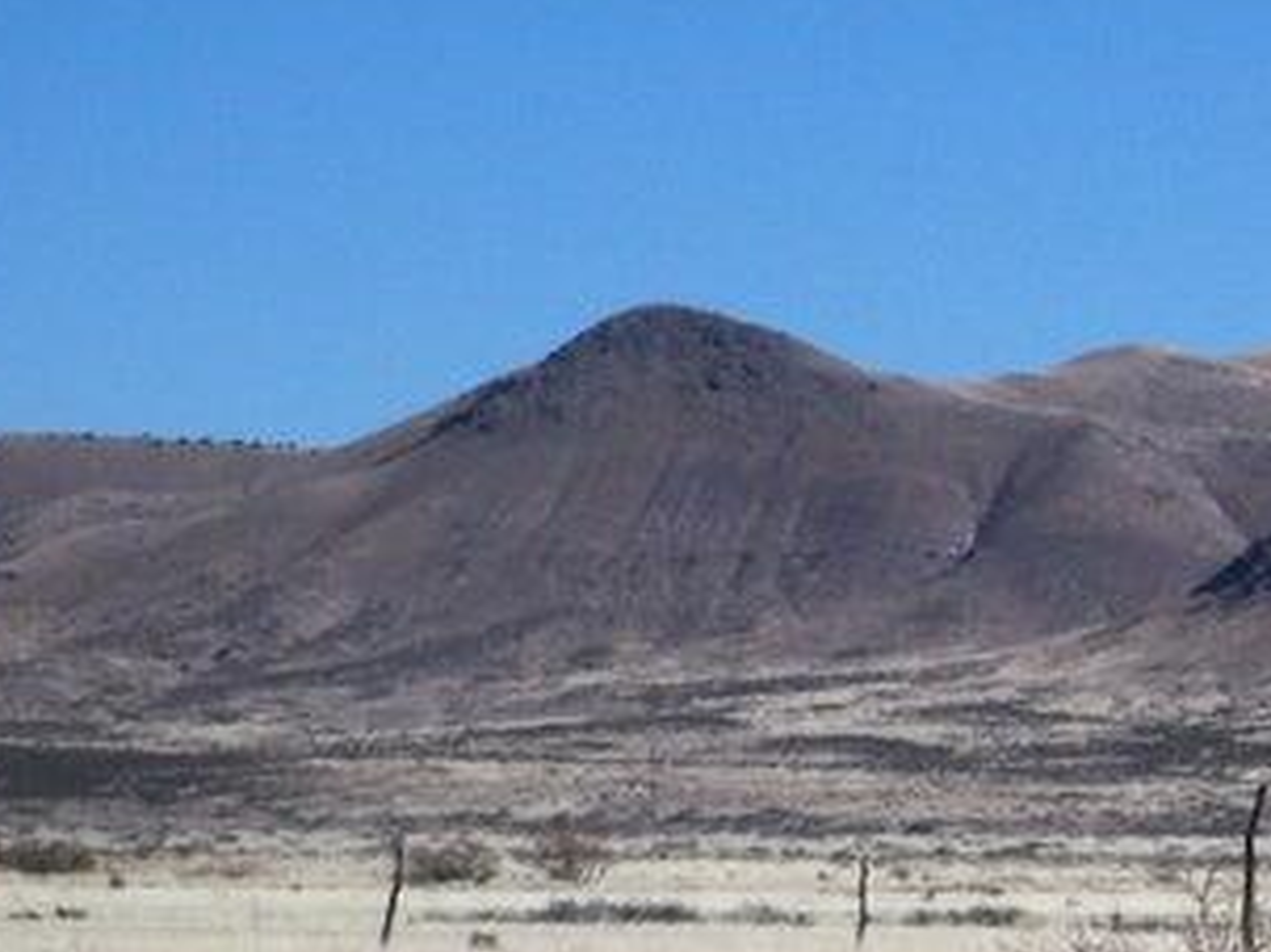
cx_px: 1216
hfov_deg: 5.3
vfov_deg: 4.0
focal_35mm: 370
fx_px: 13580
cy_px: 965
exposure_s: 1/500
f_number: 8.6
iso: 80
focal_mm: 31.3
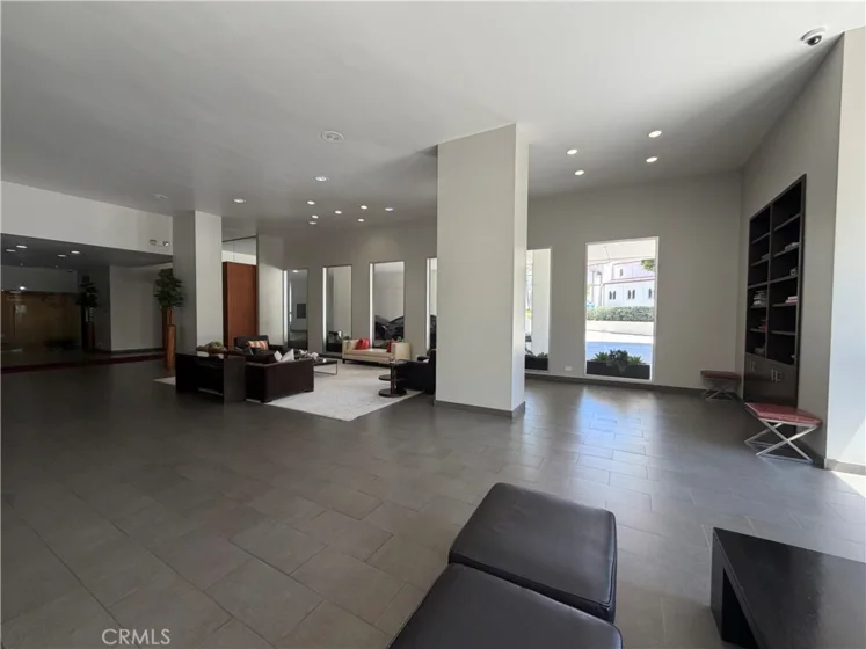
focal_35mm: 14
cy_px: 324
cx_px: 433
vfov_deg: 85.7
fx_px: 350
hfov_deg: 102.1
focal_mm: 2.22
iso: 125
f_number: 2.2
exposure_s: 1/121
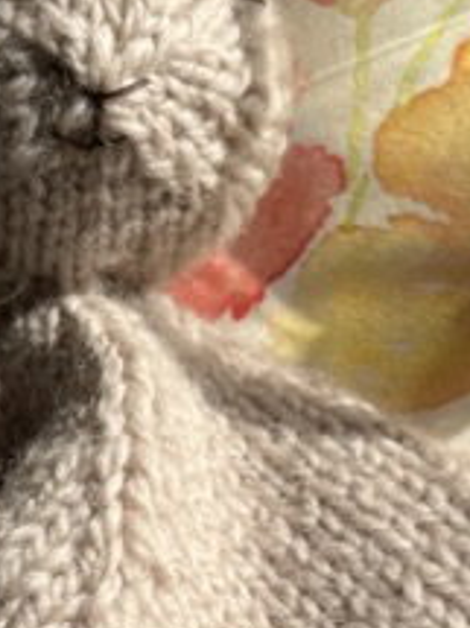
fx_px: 2247
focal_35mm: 124
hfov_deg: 11.9
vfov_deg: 15.5
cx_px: 194
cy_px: 669
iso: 50
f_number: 1.6
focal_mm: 5.1
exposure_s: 1/3521
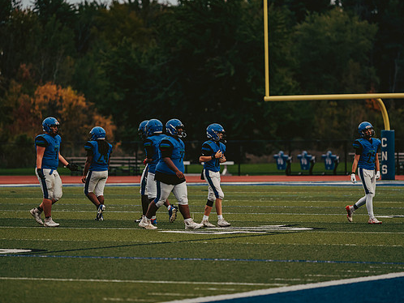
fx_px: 2616
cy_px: 148
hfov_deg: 8.8
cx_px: 203
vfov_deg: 6.6
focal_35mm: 224
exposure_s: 1/640
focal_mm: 200
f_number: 3.2
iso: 800
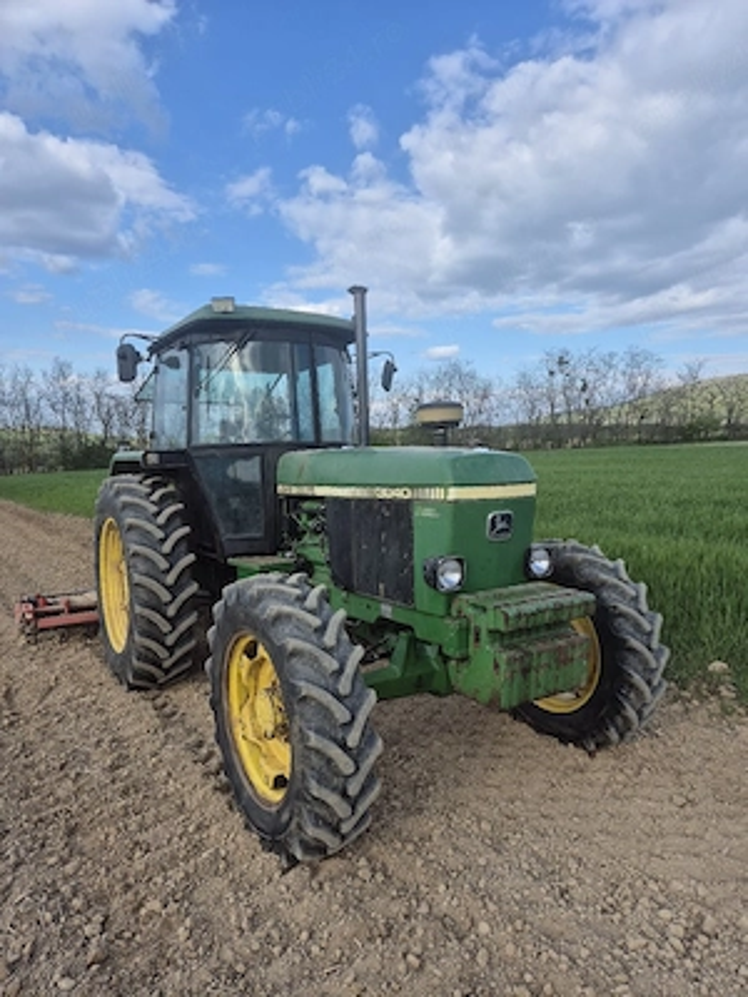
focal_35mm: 23
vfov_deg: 73.9
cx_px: 374
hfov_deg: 58.9
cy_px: 498
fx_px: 663
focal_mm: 5.4
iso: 25
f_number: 1.8
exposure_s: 1/1111
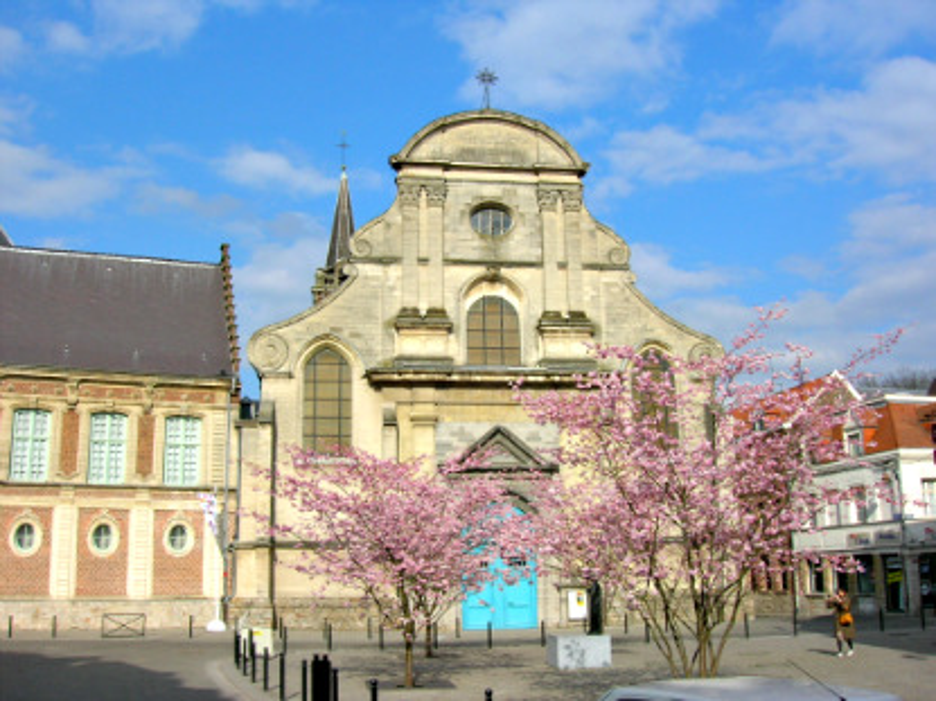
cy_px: 350
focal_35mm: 34
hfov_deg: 54.0
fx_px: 919
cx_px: 468
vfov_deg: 41.8
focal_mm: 5.7
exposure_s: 1/492
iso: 50
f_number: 4.9
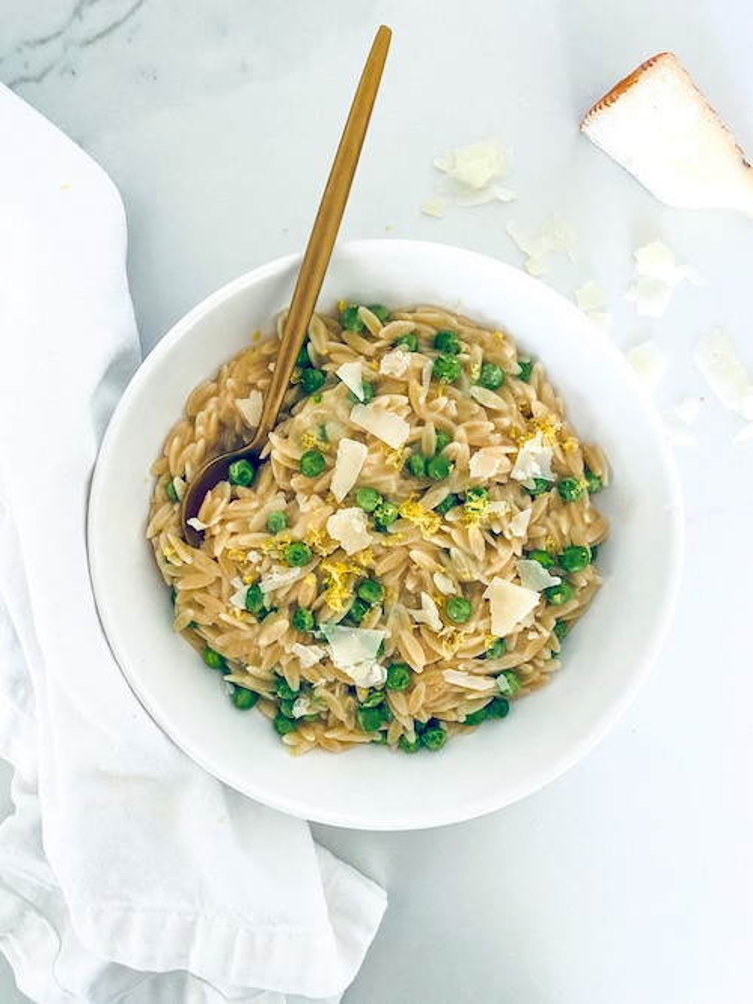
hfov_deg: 53.0
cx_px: 376
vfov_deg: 67.3
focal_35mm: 26
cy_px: 502
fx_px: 754
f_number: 1.8
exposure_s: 1/60
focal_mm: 4.25
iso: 500
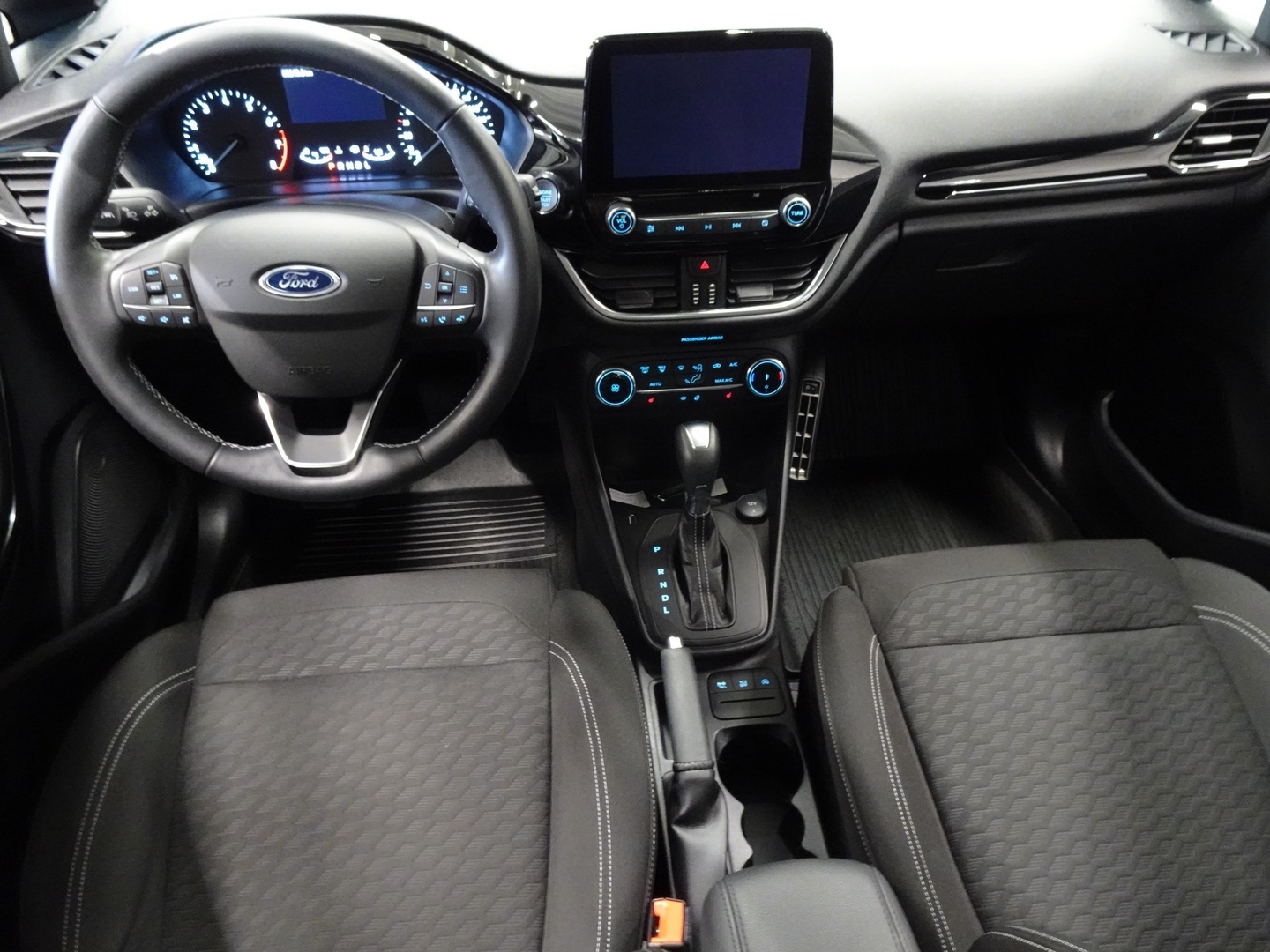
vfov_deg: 56.8
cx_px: 635
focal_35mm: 24
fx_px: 881
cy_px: 476
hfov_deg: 71.6
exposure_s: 1/4
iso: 800
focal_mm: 4.25
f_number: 3.5
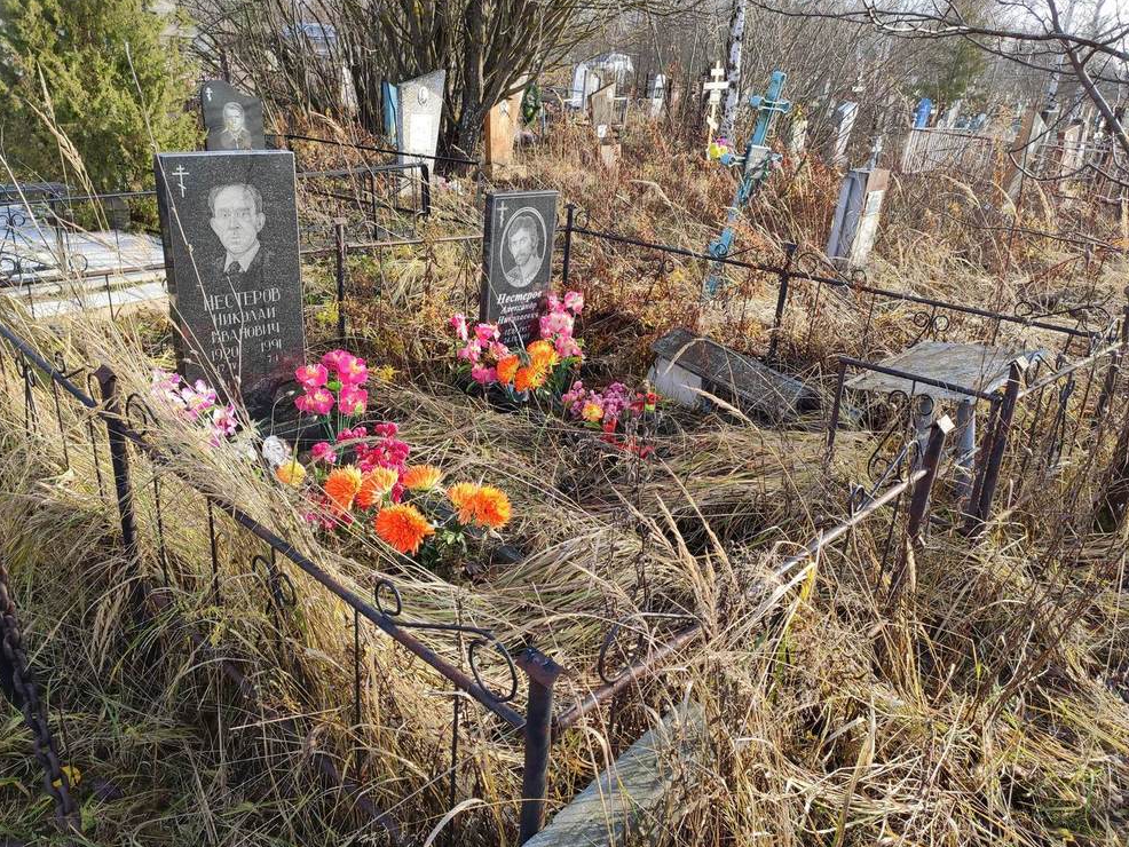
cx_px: 545
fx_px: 881
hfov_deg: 65.3
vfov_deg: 51.4
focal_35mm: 27
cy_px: 428
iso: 112
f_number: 1.75
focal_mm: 4.77
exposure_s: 1/328
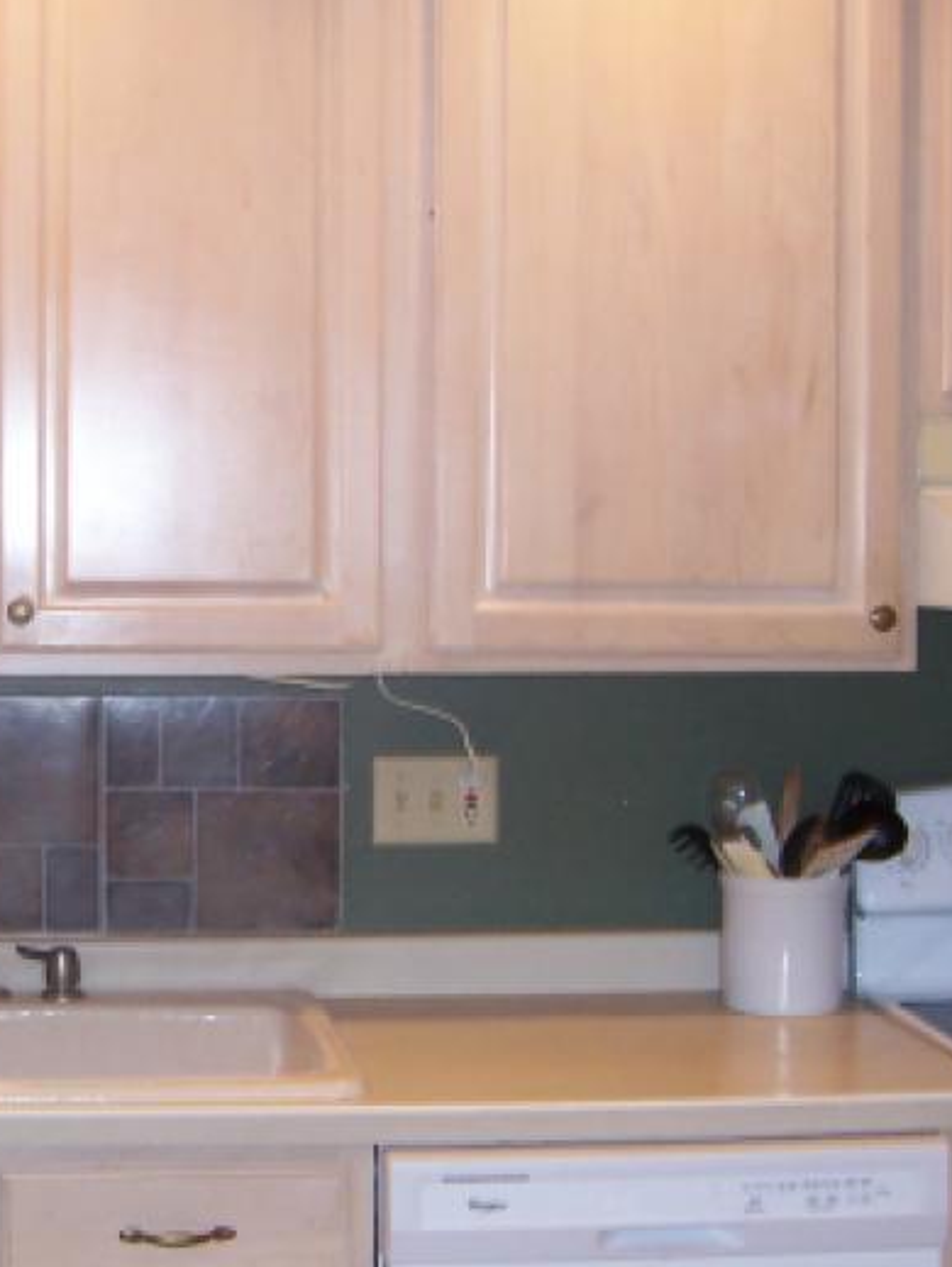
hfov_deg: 20.4
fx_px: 2600
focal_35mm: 71
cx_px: 120
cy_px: 568
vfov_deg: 27.4
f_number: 3
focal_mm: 6
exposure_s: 1/60
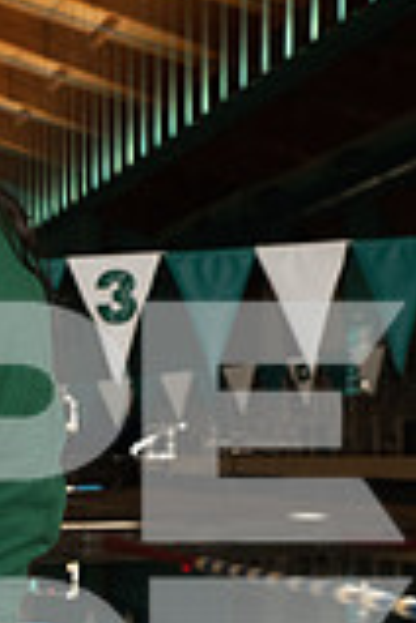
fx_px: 2357
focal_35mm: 136
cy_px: 701
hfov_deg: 9.8
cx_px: -169
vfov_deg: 14.7
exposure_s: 1/250
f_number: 7.1
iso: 800
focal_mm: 48
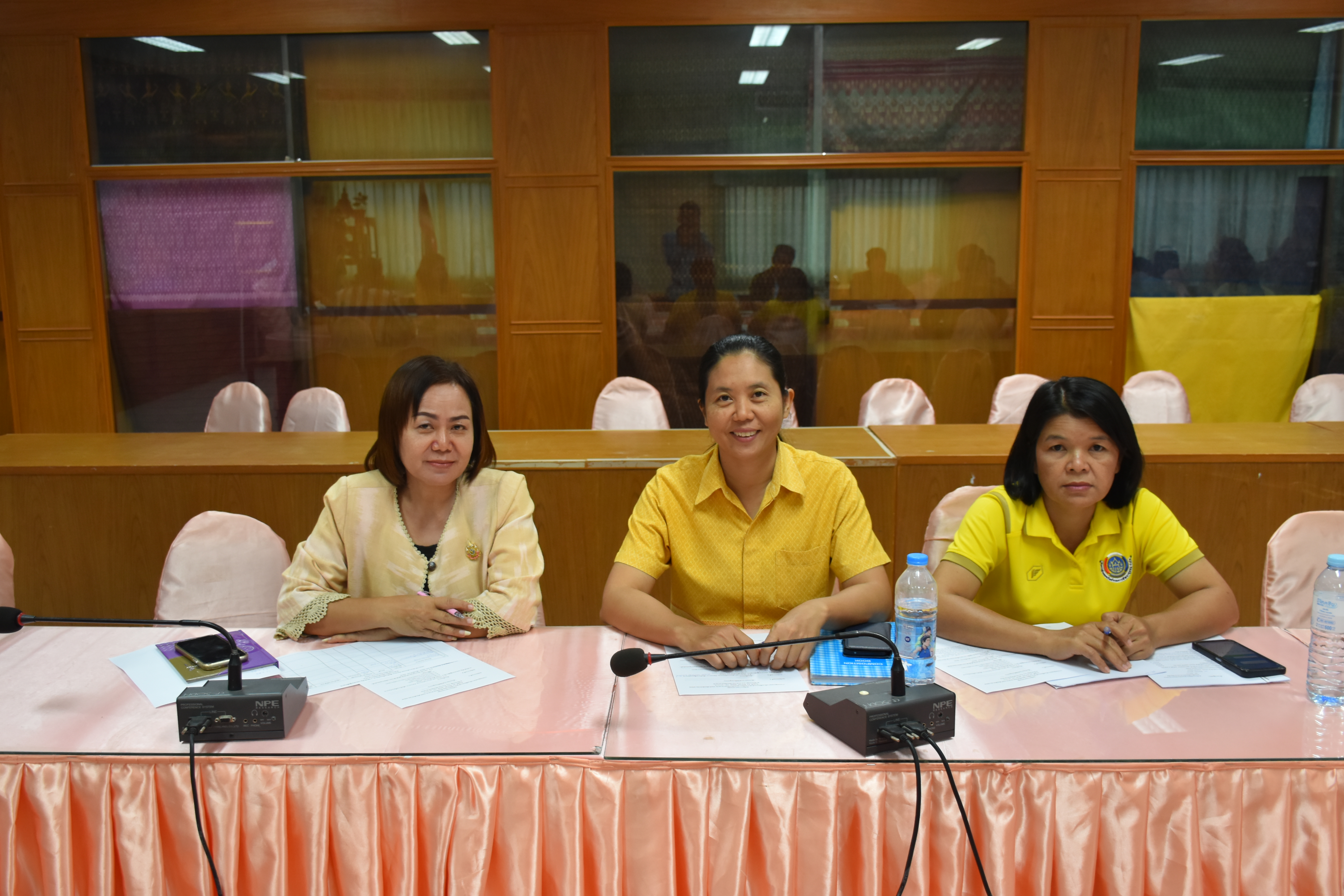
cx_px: 672
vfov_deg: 38.4
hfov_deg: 55.1
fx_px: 1288
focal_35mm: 34
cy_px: 448
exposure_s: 1/60
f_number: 4
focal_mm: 23
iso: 560
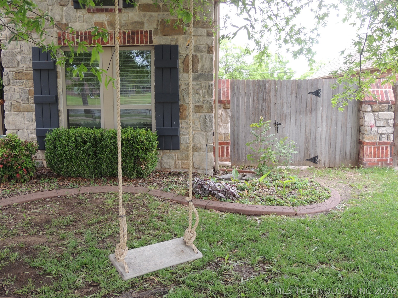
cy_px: 149
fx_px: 402
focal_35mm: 35
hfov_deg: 52.6
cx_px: 199
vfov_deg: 40.7
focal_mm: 6.2
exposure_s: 1/80
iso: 100
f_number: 3.3
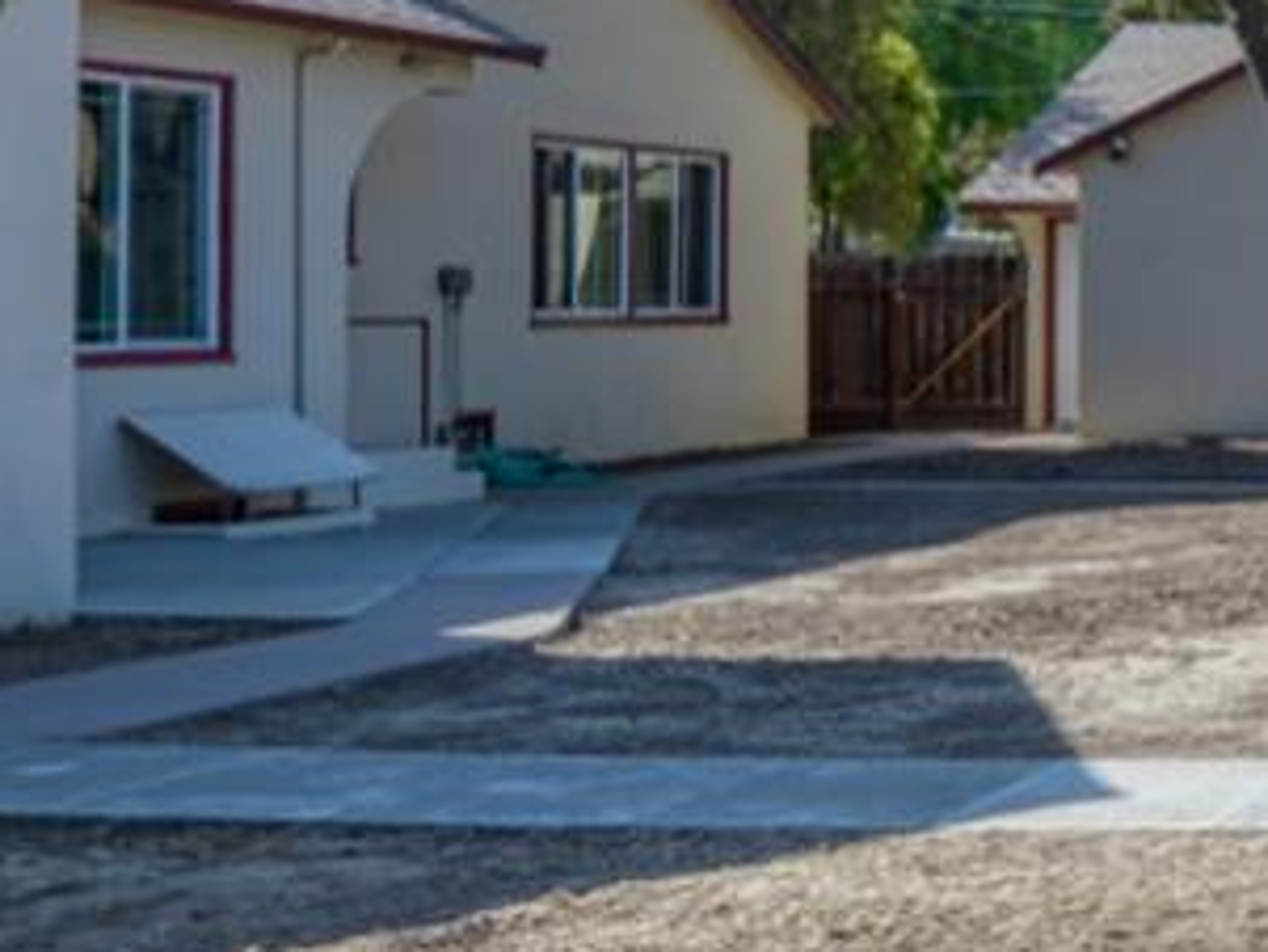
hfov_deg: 21.2
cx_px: 2178
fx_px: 2455
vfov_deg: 21.9
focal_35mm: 67
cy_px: 320
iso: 400
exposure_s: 1/500
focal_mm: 14
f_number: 10
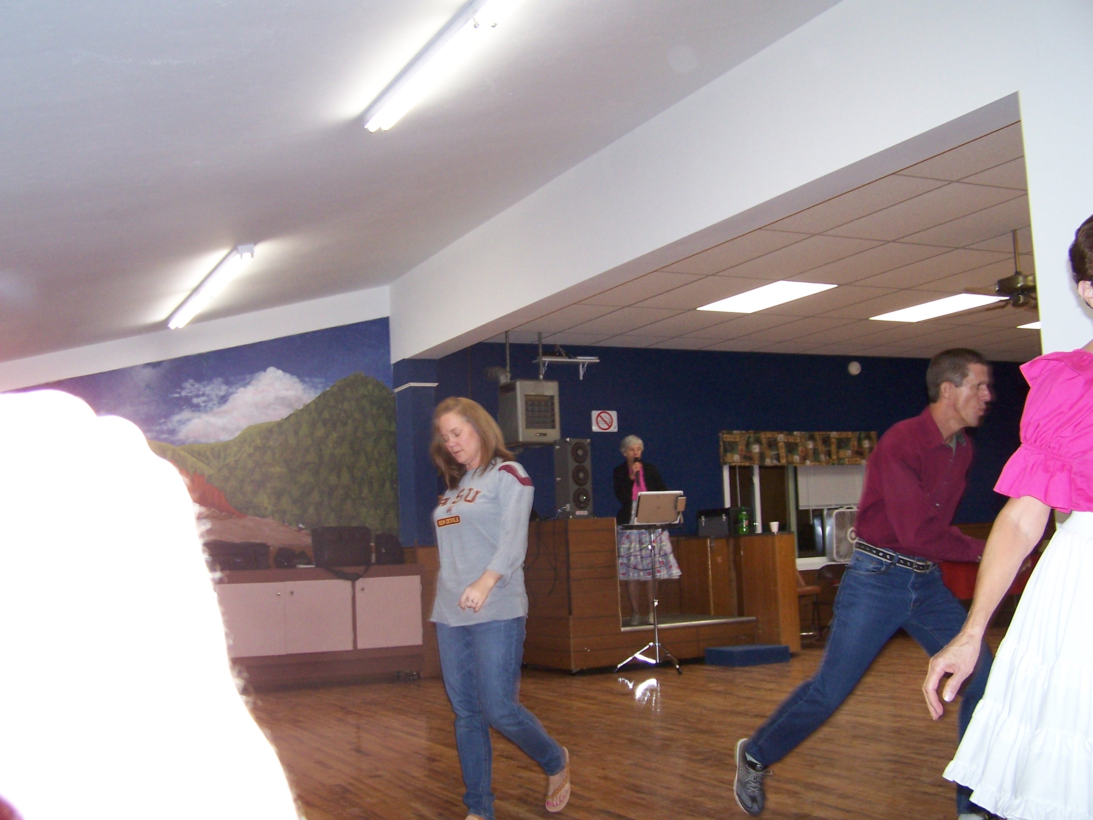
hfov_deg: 49.0
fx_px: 1200
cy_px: 410
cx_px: 546
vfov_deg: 37.7
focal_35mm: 38
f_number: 2.8
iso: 140
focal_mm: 6.3
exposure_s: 1/60
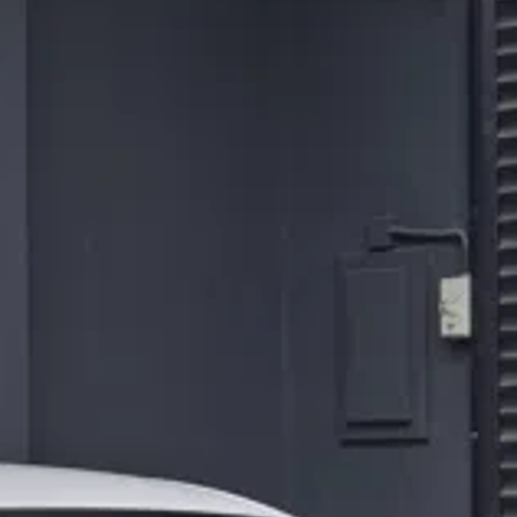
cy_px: 645
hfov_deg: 7.1
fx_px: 4174
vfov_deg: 7.0
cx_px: 111
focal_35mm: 247
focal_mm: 7.9
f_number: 2.4
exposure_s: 1/50
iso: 64
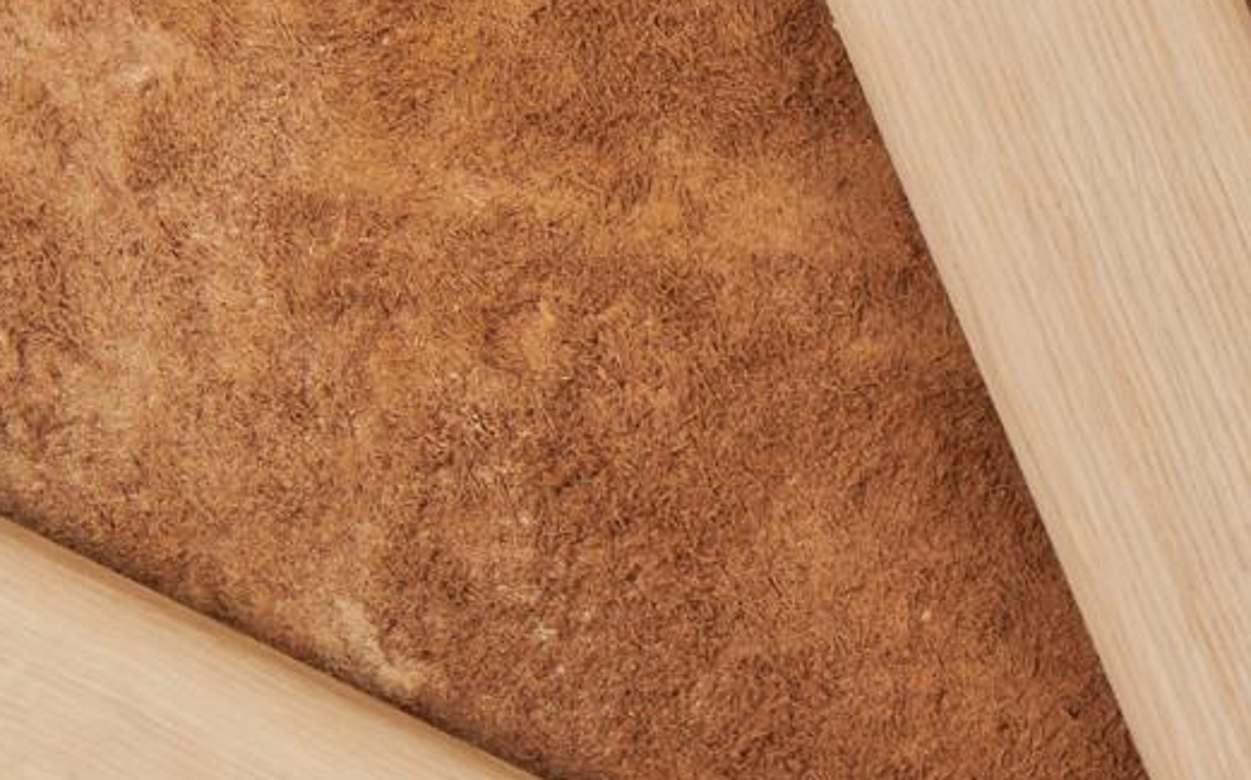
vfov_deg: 14.4
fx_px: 3067
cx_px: 1773
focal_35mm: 90
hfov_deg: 20.4
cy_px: 601
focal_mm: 29
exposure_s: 1/250
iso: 800
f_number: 4.5
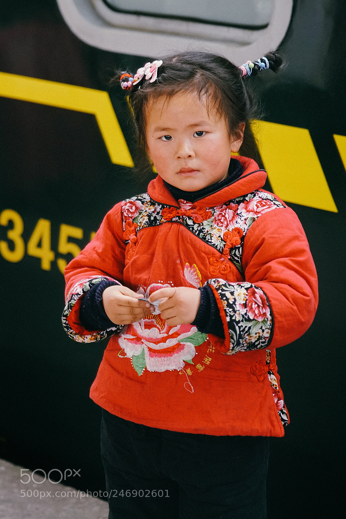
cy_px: 260
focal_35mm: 70
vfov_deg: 28.8
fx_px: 1010
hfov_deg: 19.4
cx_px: 173
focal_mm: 70
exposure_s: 1/250
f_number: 2.8
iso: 1250
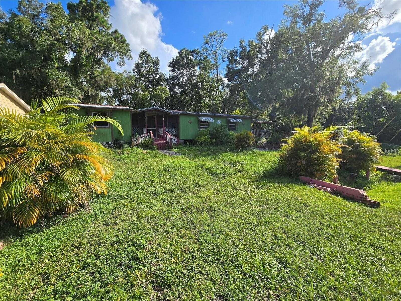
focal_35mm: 13
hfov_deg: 106.2
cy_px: 150
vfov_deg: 89.9
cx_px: 200
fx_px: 151
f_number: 2.2
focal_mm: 2.2
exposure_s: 1/1978
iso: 50
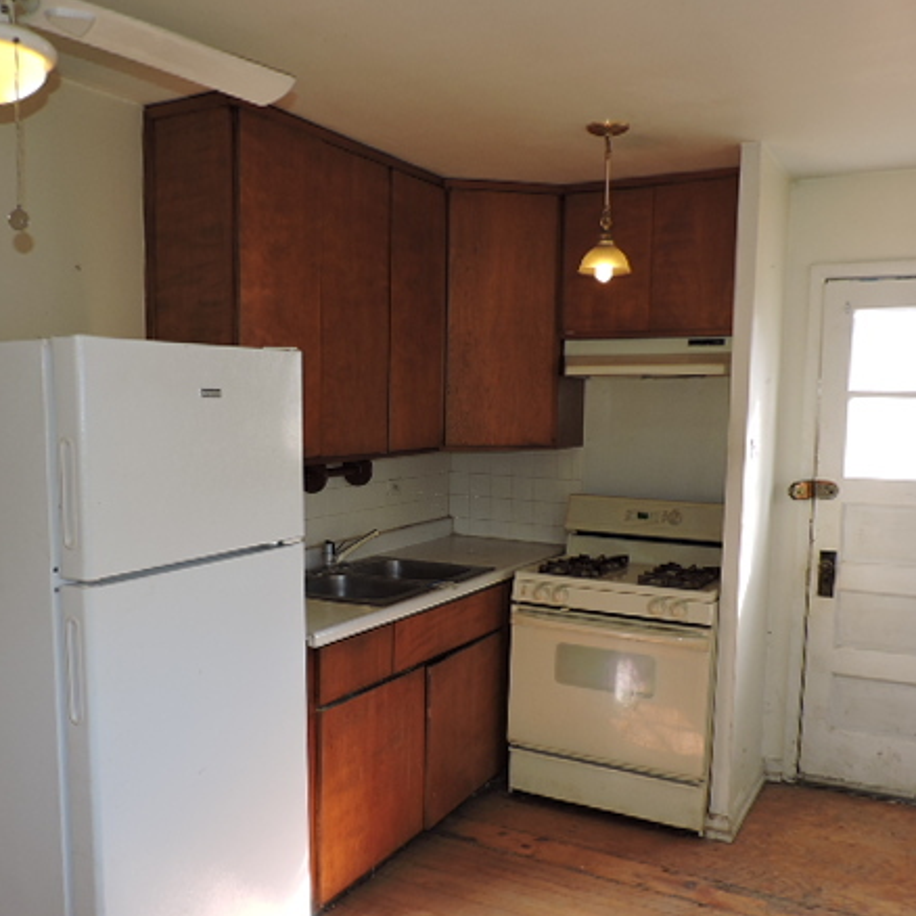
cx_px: 416
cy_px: 496
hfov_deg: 52.5
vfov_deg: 52.5
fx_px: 928
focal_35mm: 31
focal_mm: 4.3
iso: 100
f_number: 3
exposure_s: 1/50
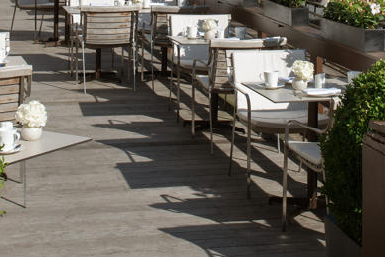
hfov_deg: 21.2
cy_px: -61
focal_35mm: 96
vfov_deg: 13.8
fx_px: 1027
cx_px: 230
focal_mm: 29
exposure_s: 1/100
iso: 160
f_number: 16
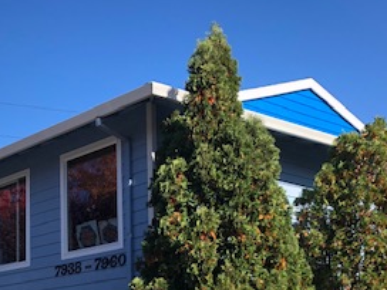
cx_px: 11
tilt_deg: +7.5
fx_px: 738
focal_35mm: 66
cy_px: 281
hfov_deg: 27.9
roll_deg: +0.7
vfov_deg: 21.6
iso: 20
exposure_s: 1/1056
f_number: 1.8
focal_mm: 3.99
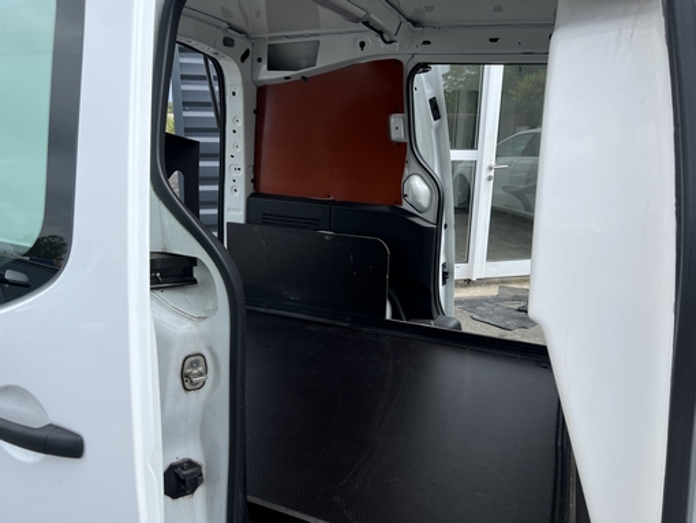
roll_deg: -0.9
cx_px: 348
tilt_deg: -15.4
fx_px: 523
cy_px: 262
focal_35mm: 26
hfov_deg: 67.3
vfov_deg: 53.1
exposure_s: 1/2457
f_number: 1.5
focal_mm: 5.7
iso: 50
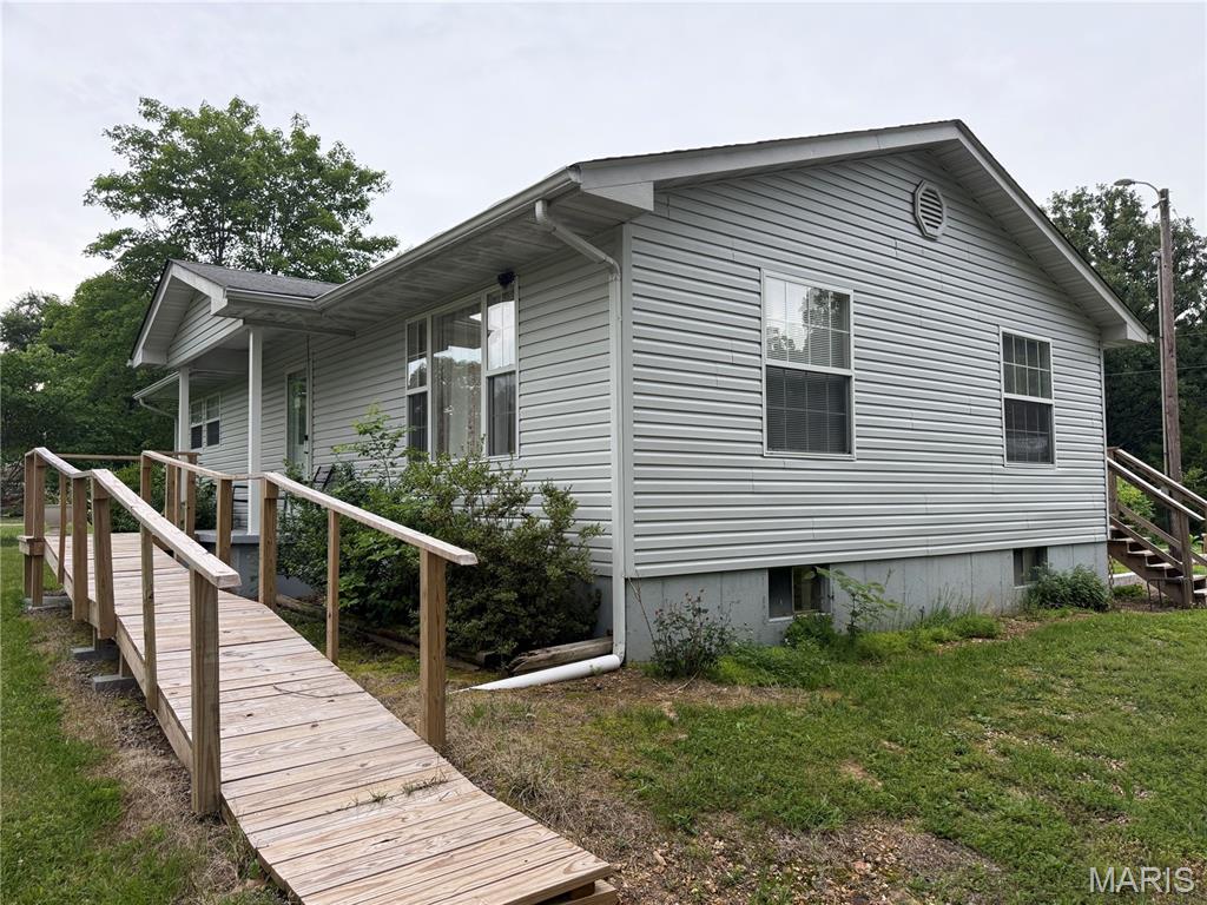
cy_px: 452
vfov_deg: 56.8
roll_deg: +0.4
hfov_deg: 71.6
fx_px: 837
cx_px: 604
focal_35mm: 24
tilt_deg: +3.2
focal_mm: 6.76
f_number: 1.78
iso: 100
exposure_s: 1/757
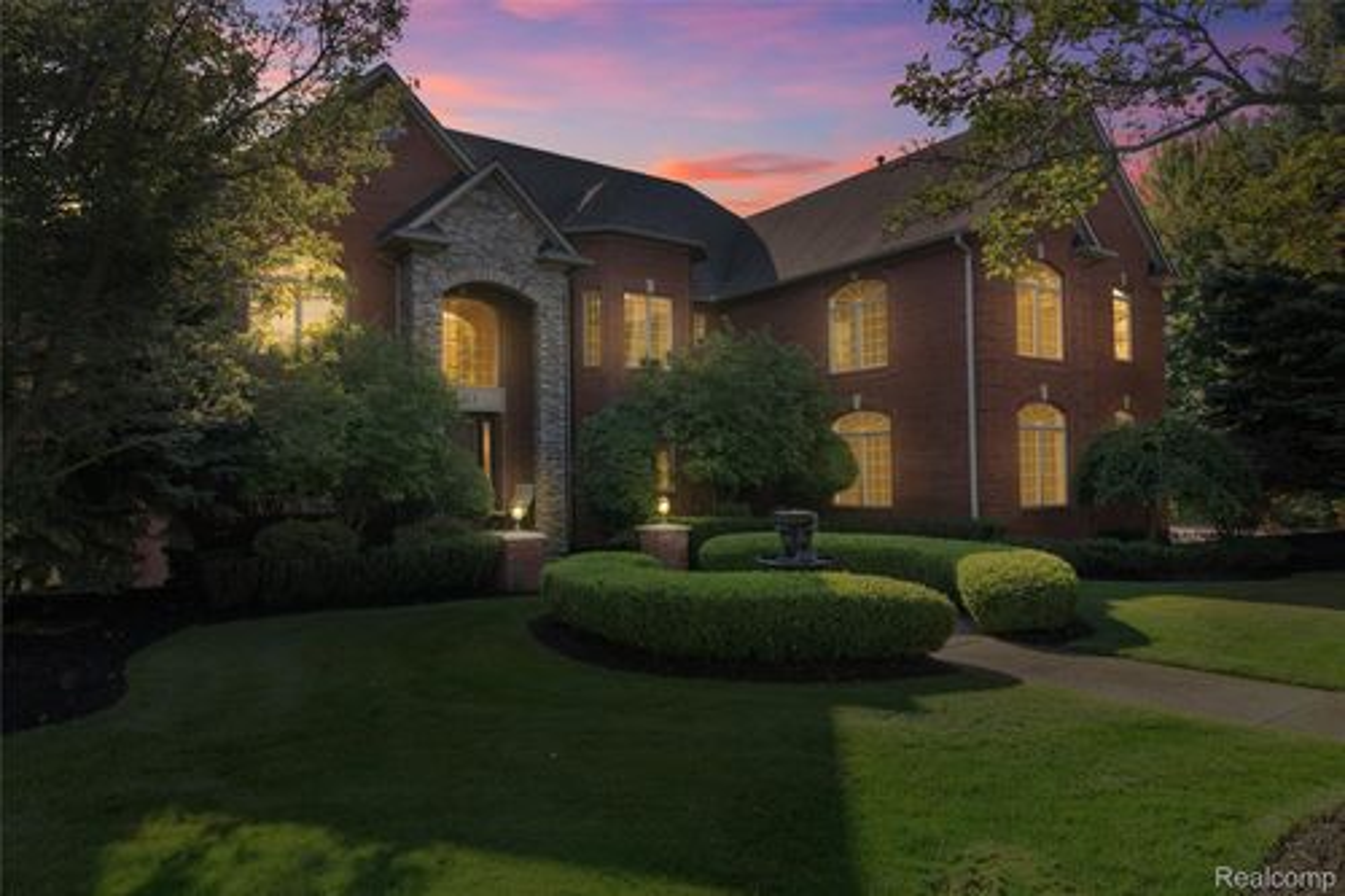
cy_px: 448
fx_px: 896
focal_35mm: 24
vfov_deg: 53.1
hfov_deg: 73.8
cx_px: 672
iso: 100
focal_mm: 24
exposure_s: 1/25
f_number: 11
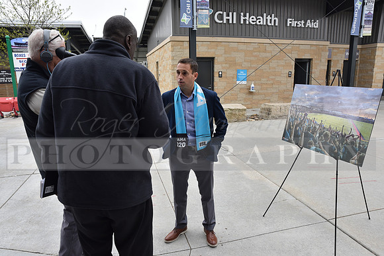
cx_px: 192
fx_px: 256
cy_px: 128
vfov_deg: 53.2
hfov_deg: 73.7
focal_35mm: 24
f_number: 9
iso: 400
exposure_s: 1/320
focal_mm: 24
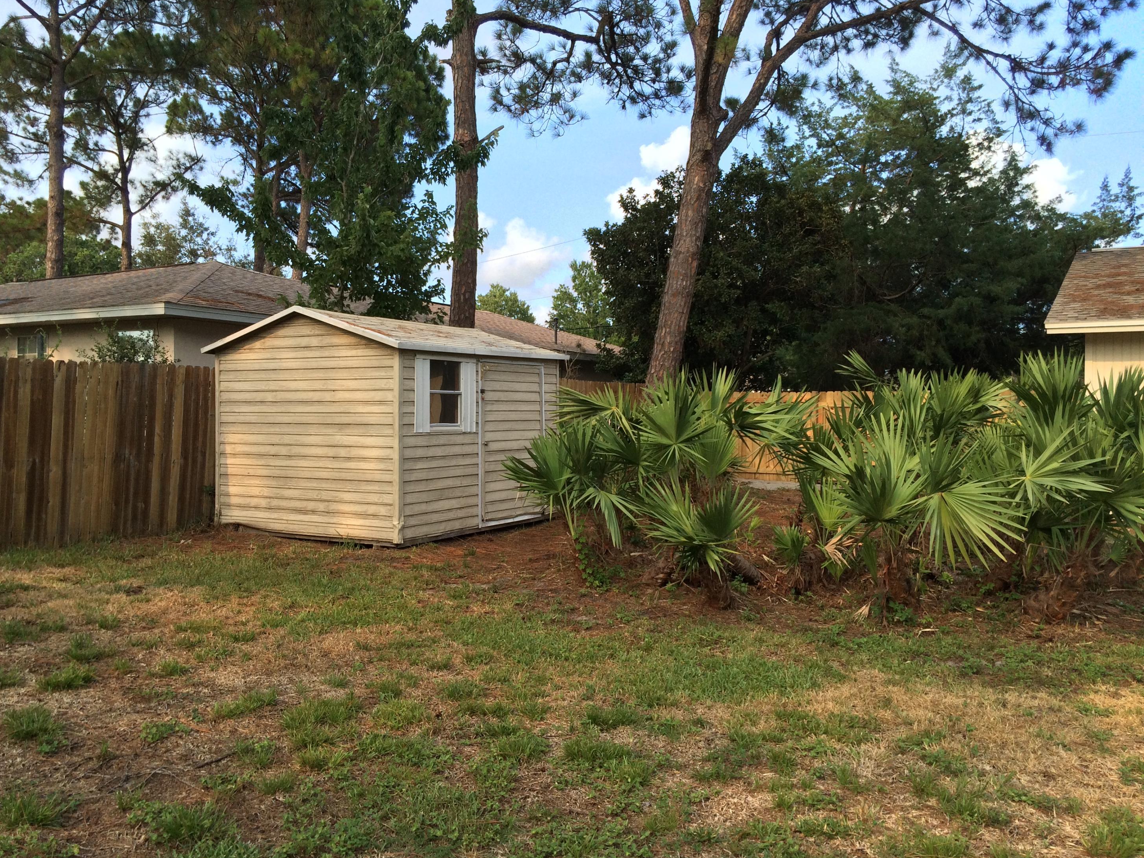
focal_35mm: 30
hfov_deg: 60.0
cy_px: 423
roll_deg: -1.1
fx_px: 991
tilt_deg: -0.6
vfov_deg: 46.8
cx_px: 553
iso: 32
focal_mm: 4.15
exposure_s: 1/774
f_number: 2.2
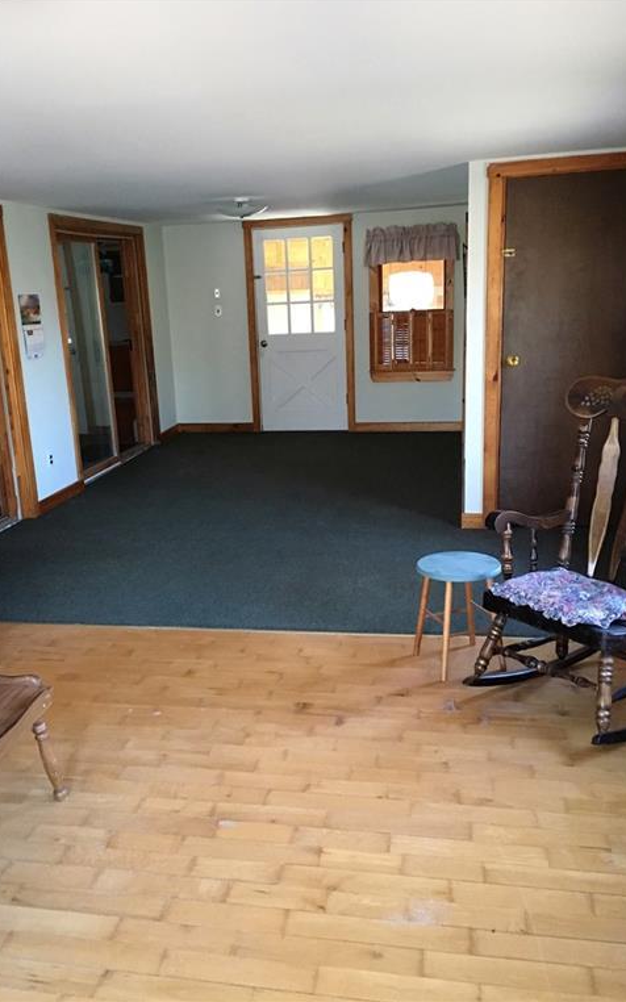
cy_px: 498
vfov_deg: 61.2
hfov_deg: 40.5
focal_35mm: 31
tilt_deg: -12.7
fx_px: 847
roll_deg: +3.5
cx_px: 264
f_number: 2.2
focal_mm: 4.15
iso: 200
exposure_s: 1/30
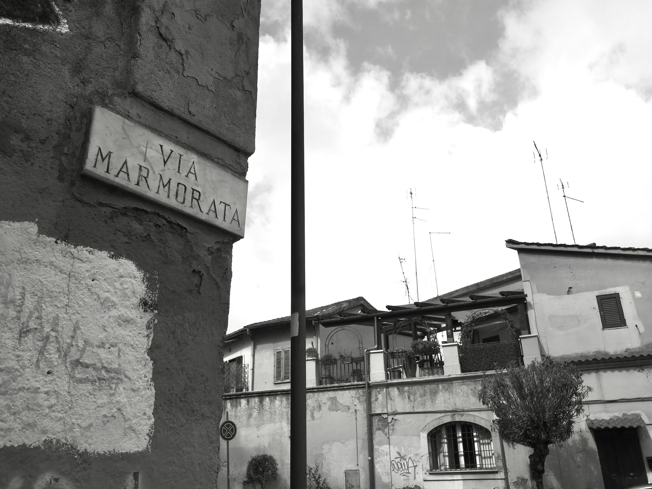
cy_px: 244
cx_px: 326
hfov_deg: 60.0
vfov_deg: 46.8
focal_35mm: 30
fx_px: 565
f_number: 8
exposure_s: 1/320
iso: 100
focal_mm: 15
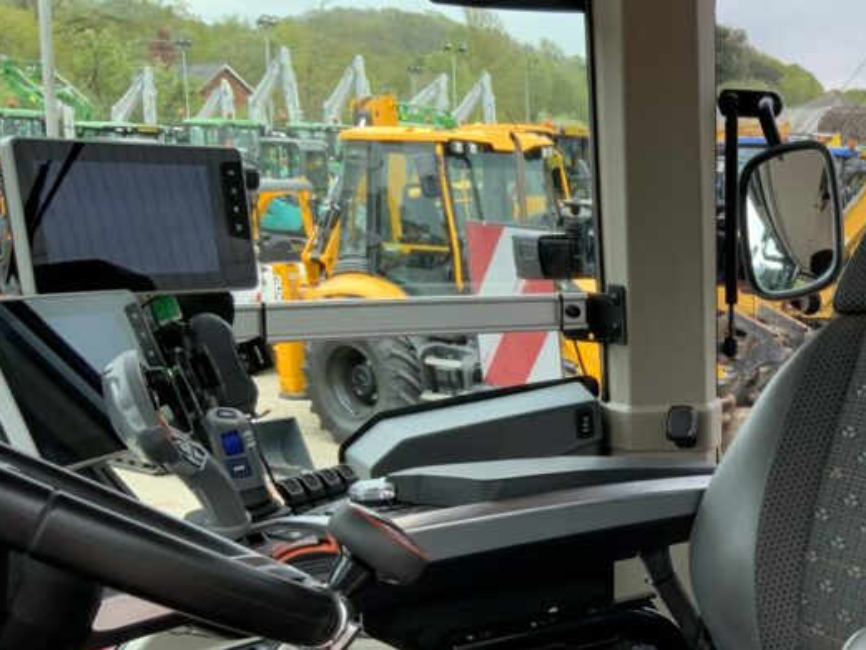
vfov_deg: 25.1
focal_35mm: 57
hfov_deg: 31.8
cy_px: 559
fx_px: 1426
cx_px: 818
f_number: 1.8
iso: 32
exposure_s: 1/122
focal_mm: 3
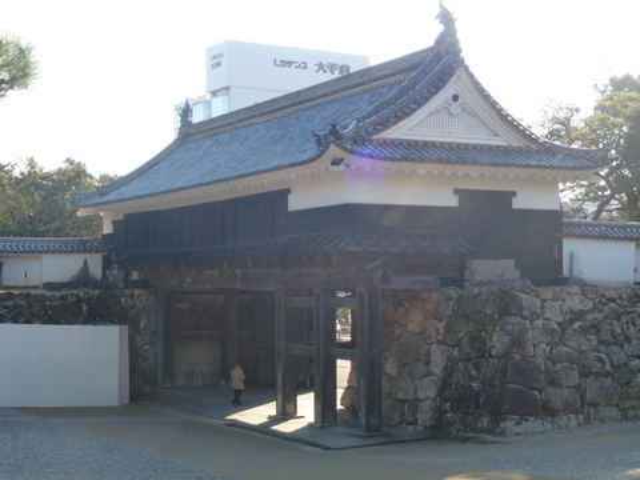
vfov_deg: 24.0
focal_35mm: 61
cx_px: 320
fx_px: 1128
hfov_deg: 31.7
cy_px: 240
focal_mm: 10.9
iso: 160
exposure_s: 1/200
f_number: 4.5
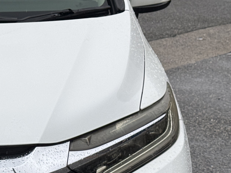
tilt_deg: -12.4
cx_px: -72
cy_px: 99
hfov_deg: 12.5
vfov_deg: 9.7
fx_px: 1021
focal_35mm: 153
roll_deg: -0.9
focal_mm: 6.76
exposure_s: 1/740
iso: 64
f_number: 1.78
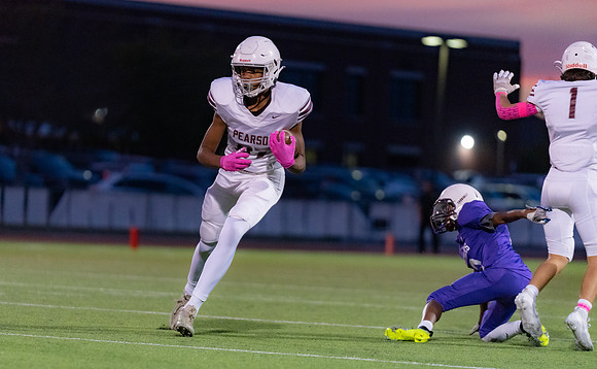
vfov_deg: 5.4
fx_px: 3921
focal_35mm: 242
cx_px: 253
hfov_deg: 8.7
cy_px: 206
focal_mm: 200
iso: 4000
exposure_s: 1/1250
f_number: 2.8
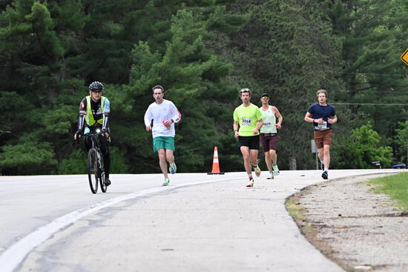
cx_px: 204
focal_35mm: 279
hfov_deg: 7.4
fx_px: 3163
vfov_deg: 4.9
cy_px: 136
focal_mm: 186
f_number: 6.3
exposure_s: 1/800
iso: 5600
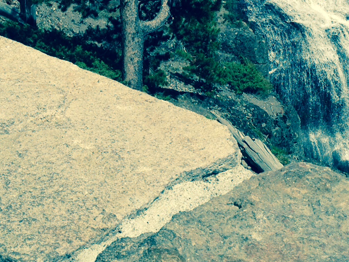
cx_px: 158
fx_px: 978
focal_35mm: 97
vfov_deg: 15.1
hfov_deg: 20.2
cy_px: 40
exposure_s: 1/2857
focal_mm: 4.12
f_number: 2.4
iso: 50
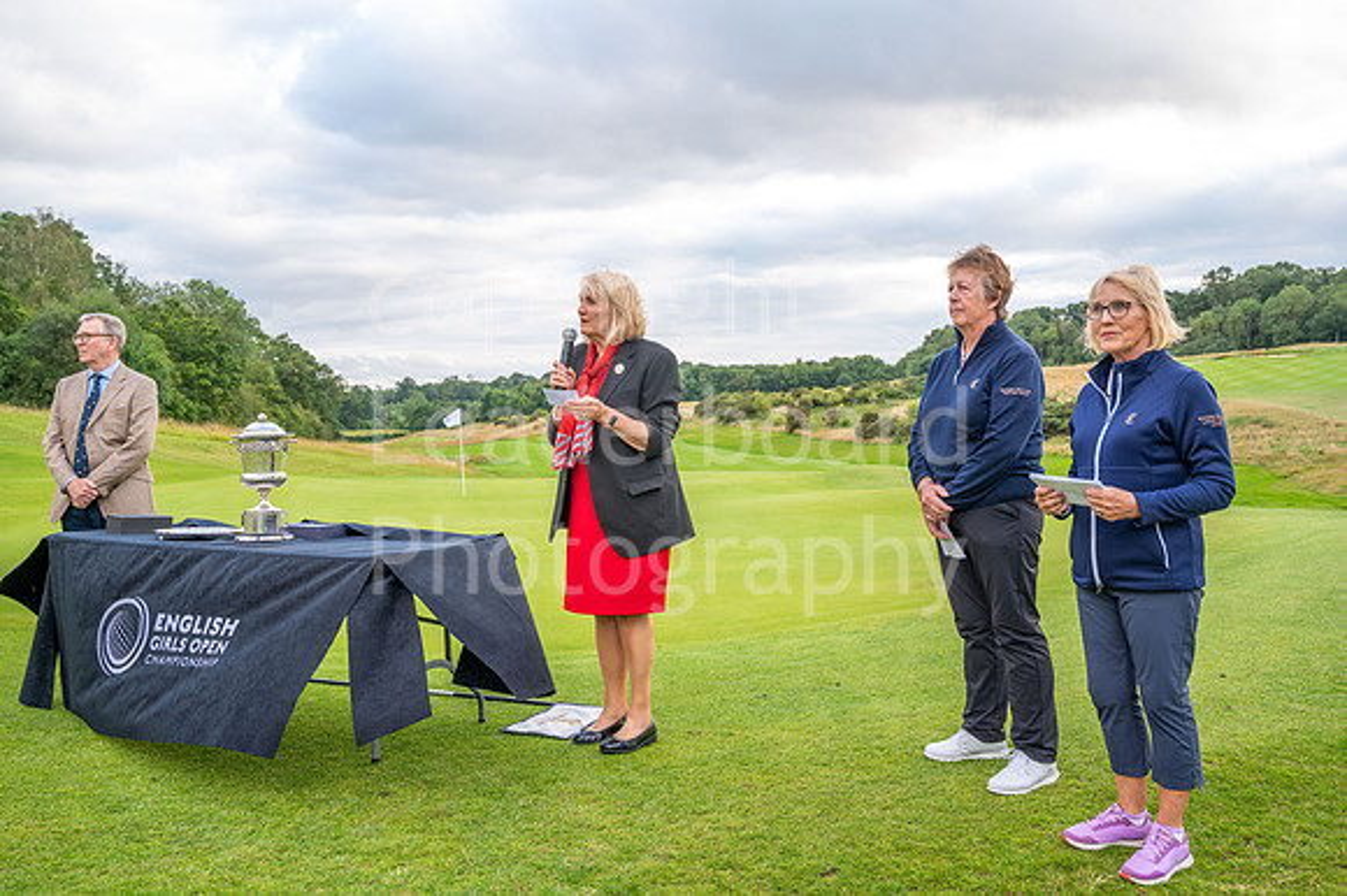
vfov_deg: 41.7
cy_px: 448
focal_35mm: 32
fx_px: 1178
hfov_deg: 59.5
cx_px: 674
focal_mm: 31.5
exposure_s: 1/250
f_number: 5.6
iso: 400
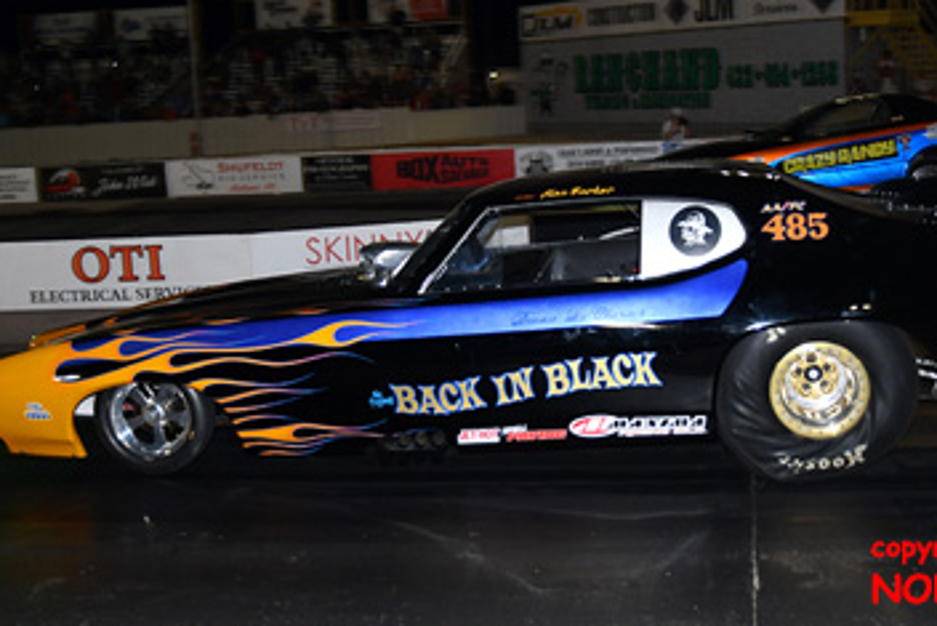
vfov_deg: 29.1
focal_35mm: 46
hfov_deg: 42.4
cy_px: 218
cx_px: 580
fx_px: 1198
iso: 320
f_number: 2.8
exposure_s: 1/250
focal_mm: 18
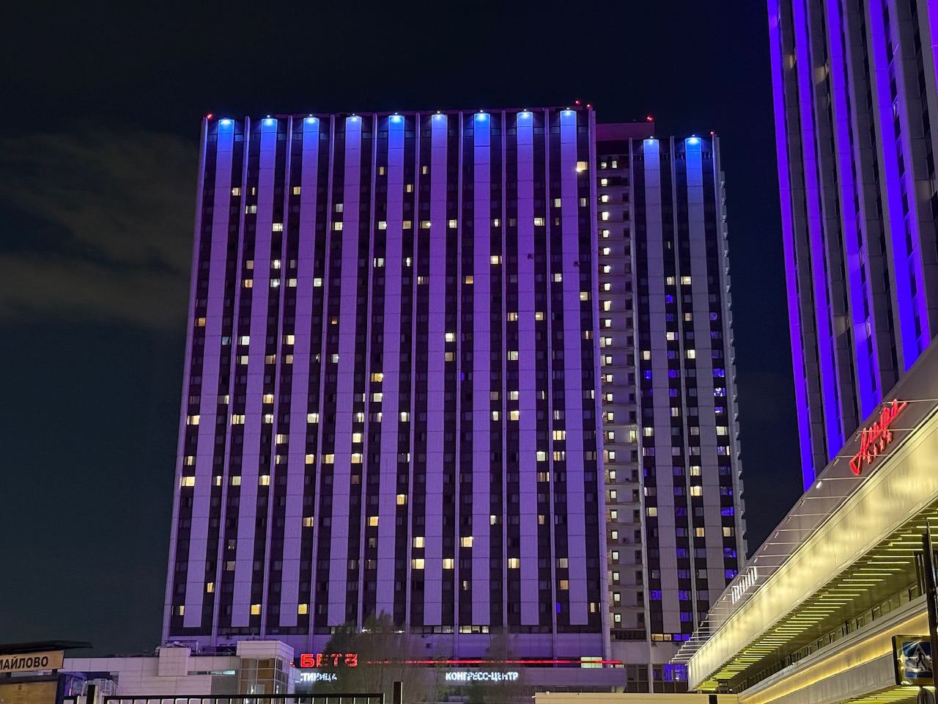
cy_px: 352
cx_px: 469
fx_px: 1301
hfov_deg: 39.7
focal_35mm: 48
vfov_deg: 30.3
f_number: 1.78
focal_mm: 6.76
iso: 640
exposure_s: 1/25
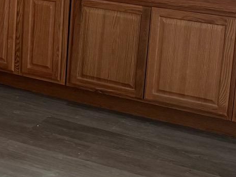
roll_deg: -0.4
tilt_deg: -10.4
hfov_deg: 16.0
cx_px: -170
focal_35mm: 107
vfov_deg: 13.6
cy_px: -22
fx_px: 730
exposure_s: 1/60
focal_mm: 6.76
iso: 250
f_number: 1.78
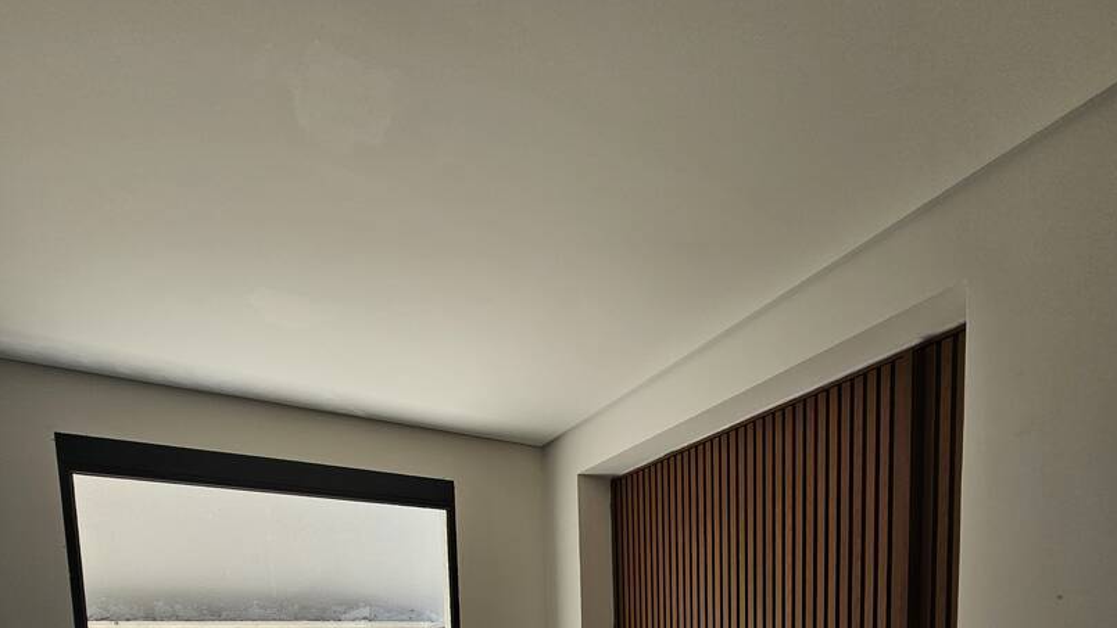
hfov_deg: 89.6
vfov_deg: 43.1
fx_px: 563
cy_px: 714
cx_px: 561
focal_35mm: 19
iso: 64
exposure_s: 1/359
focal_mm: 2.2
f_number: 2.2
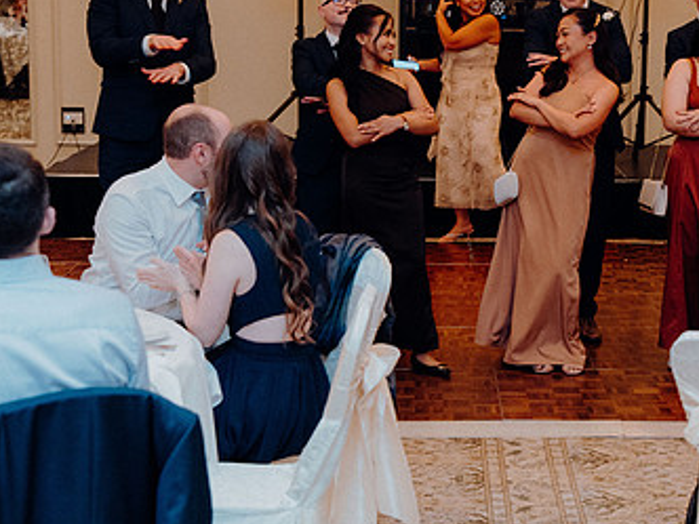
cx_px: 571
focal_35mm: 84
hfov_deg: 22.9
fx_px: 1696
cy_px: 211
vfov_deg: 17.6
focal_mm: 50
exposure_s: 1/160
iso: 3200
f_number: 3.5
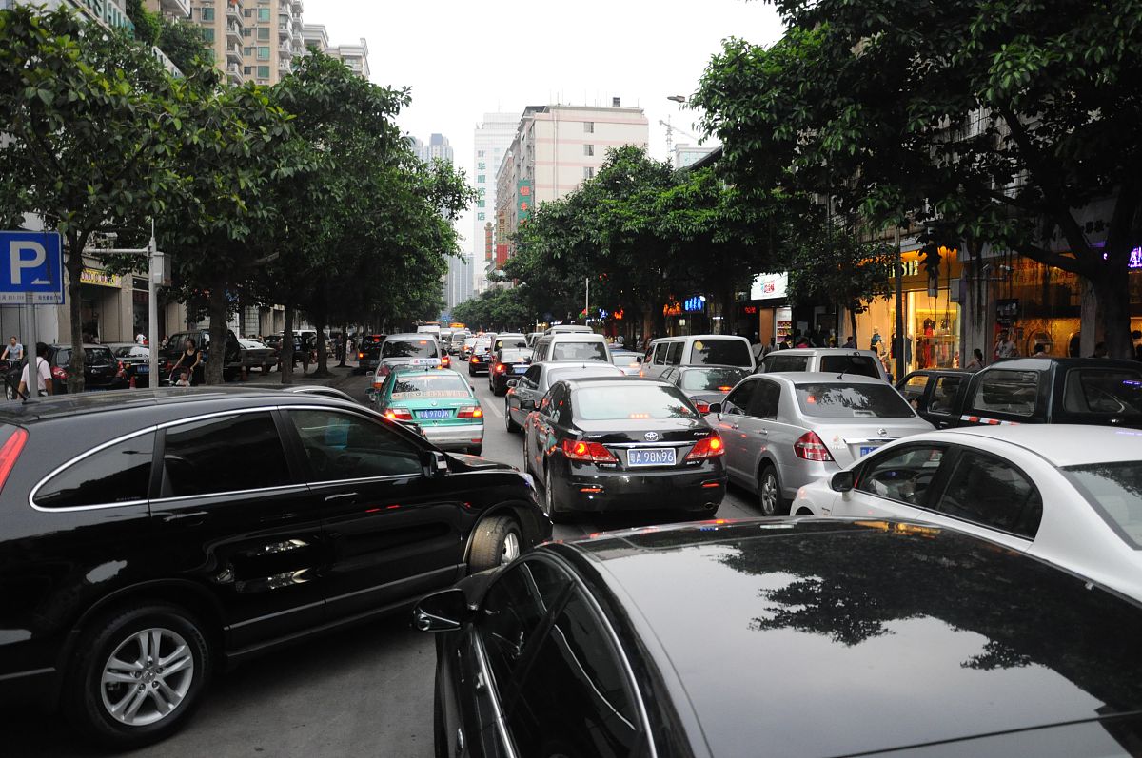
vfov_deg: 47.8
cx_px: 571
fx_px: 855
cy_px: 379
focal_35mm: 27
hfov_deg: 67.4
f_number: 3.5
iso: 1600
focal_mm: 18
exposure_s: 1/320
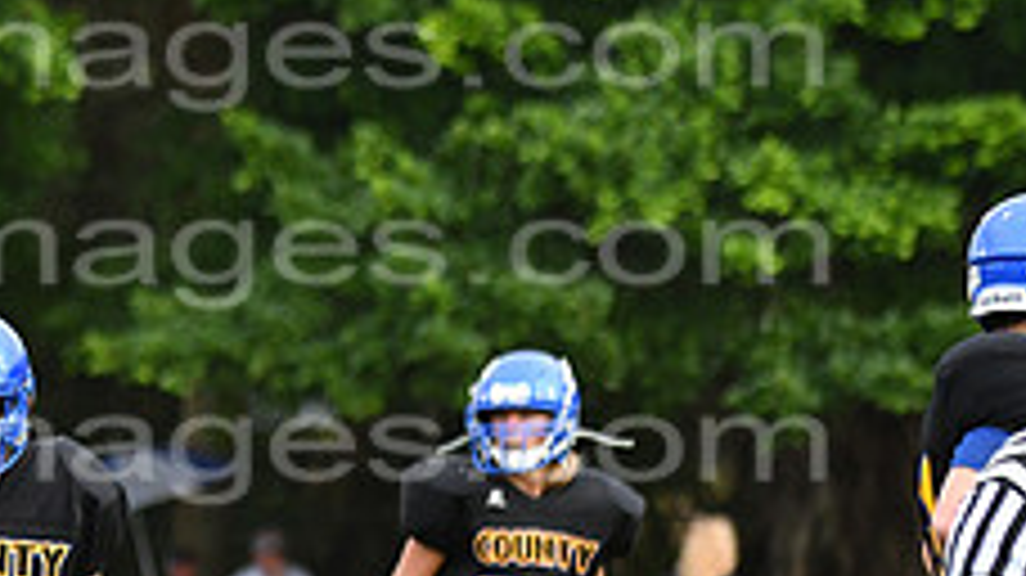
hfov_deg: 3.9
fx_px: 15228
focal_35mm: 560
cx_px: -176
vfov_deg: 2.2
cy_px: 745
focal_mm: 140
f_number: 3.5
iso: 800
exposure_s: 1/2000
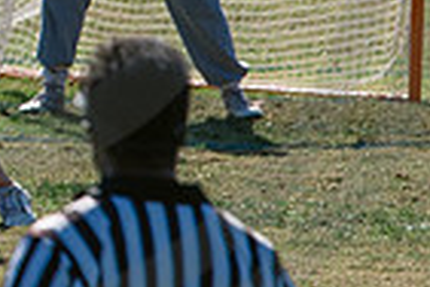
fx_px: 16733
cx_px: -419
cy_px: -299
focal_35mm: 1401
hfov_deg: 1.5
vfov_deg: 1.0
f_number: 5
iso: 250
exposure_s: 1/1600
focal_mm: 200
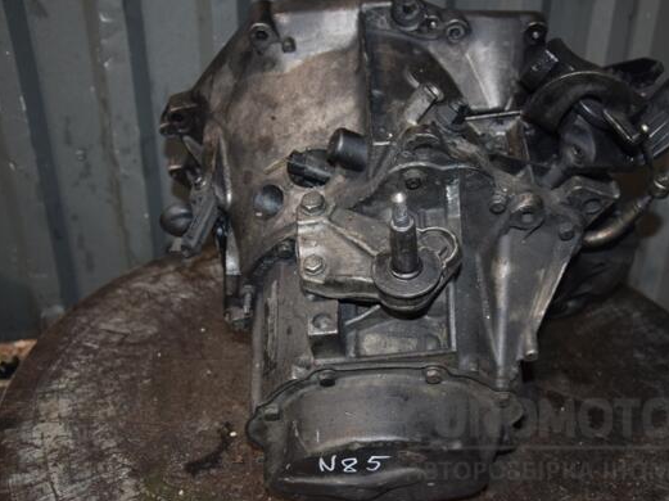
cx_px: 381
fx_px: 803
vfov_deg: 34.7
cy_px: 247
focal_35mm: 42
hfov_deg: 45.1
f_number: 5
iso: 800
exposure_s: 1/60
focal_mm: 25
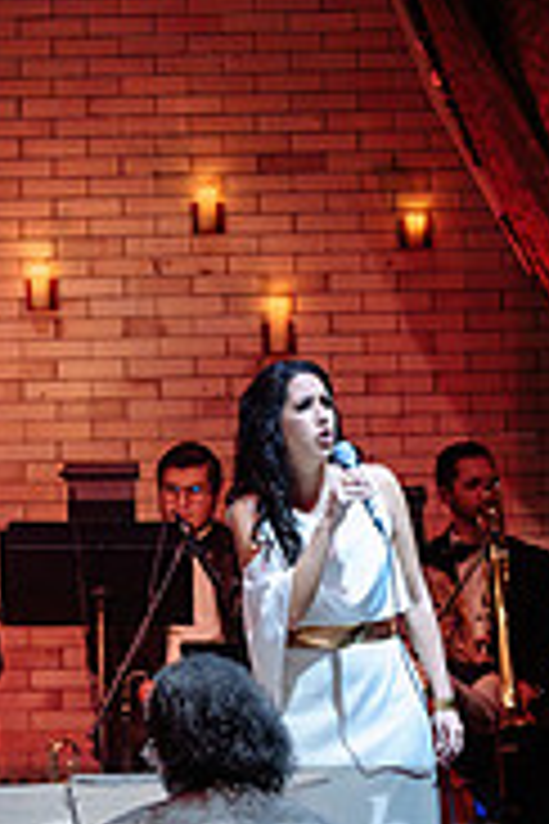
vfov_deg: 11.8
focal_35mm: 172
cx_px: 22
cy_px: -36
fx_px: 3934
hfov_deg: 8.0
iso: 1600
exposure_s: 1/125
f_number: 2.8
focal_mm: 70
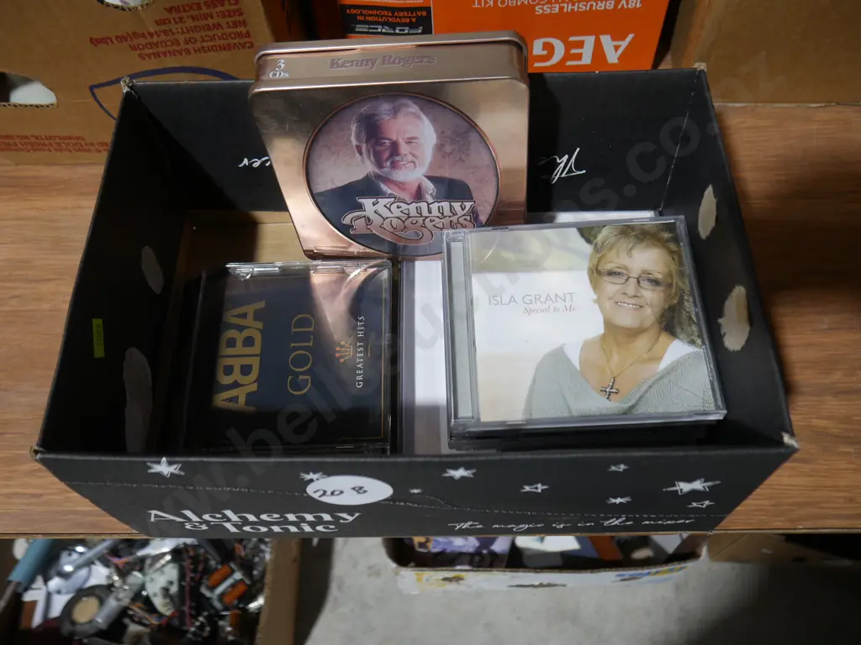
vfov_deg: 46.8
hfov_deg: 60.0
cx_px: 430
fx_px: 746
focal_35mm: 30
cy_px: 322
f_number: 3.6
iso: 250
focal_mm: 15
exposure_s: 1/60
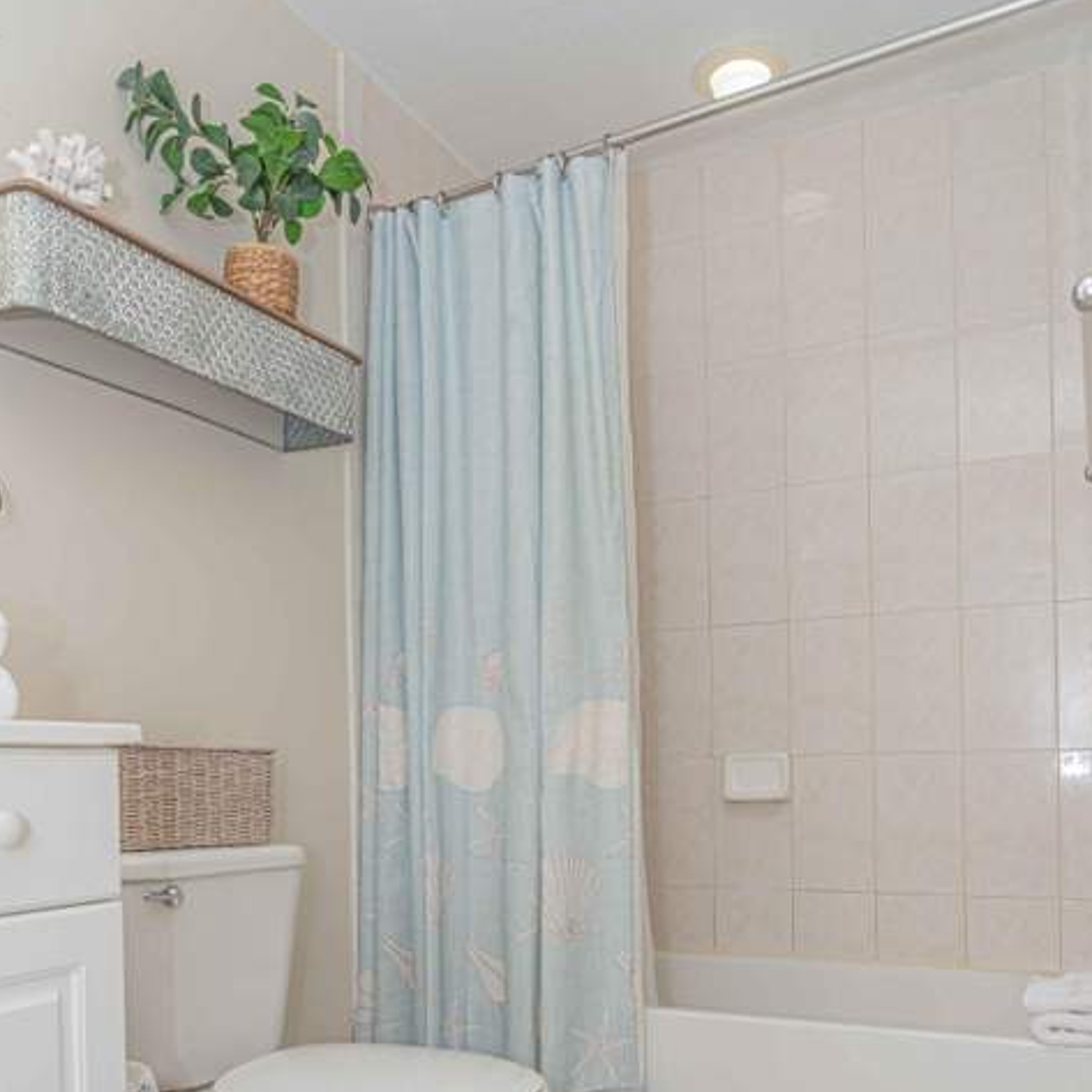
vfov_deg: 51.1
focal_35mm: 31
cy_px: 765
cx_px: 547
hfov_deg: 52.5
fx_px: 1106
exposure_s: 1/125
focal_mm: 24
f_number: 6.3
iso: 400
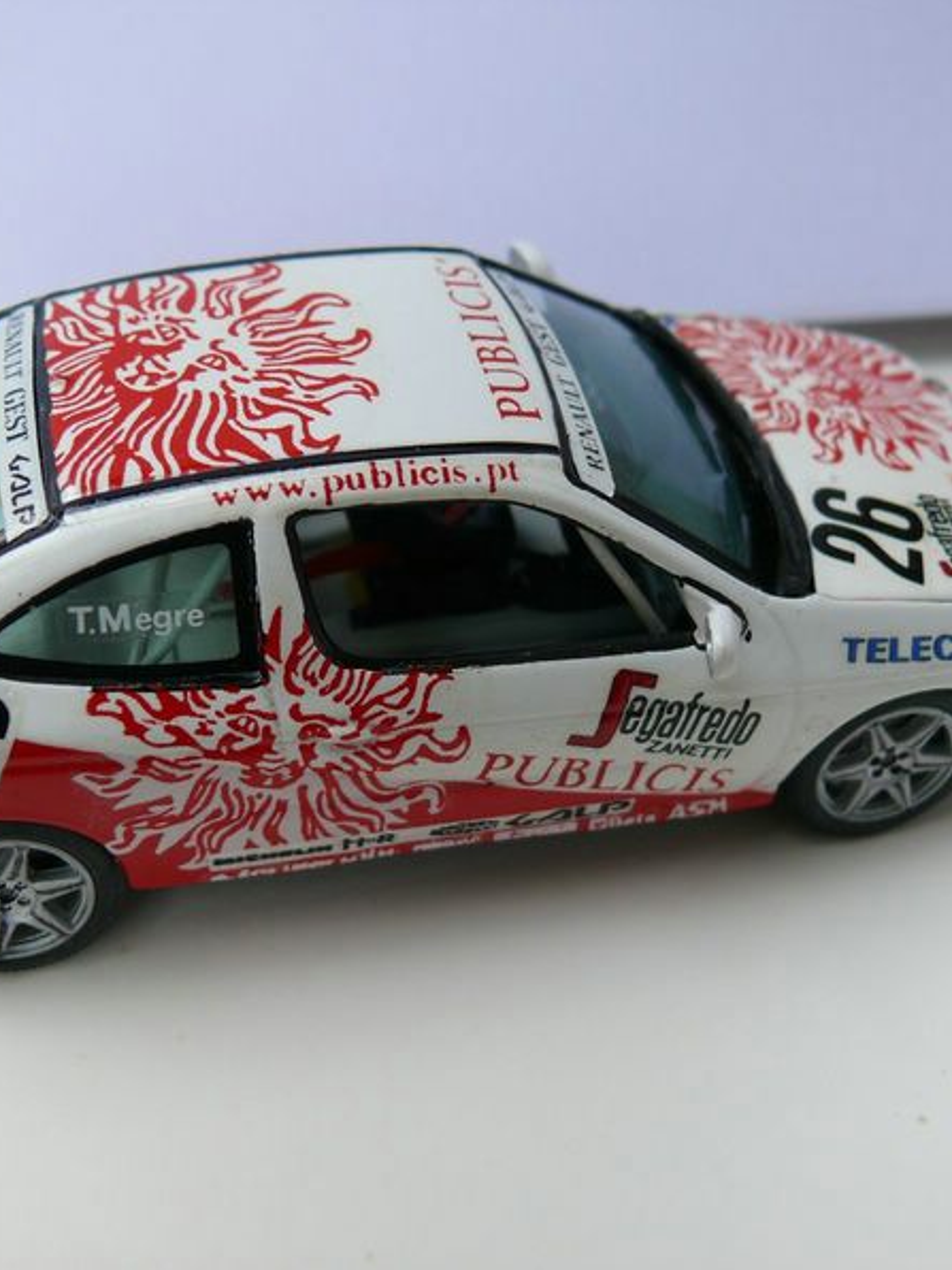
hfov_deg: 30.8
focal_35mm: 47
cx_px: 411
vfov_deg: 40.4
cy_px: 635
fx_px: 1723
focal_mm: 7.4
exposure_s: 1/100
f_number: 2.8
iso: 100
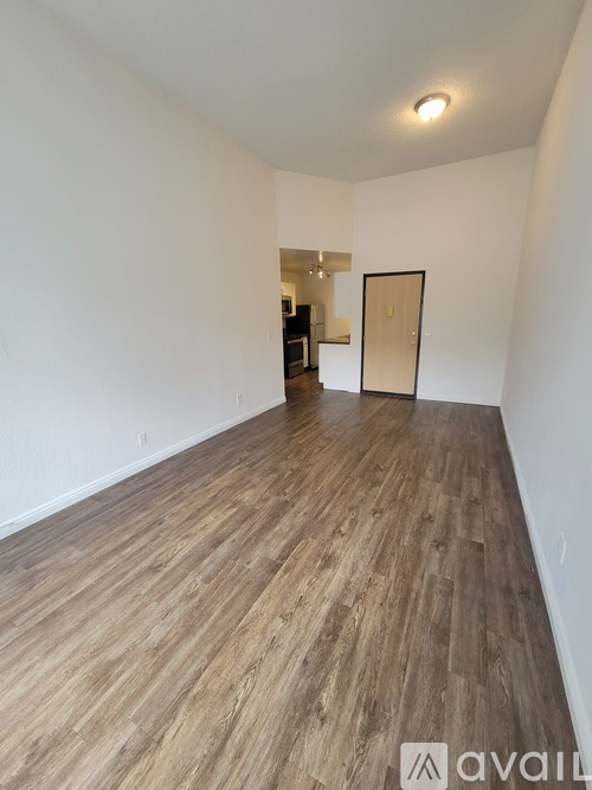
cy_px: 395
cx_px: 296
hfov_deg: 89.9
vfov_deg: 106.2
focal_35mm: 13
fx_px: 297
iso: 125
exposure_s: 1/60
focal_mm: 2.2
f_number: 2.2
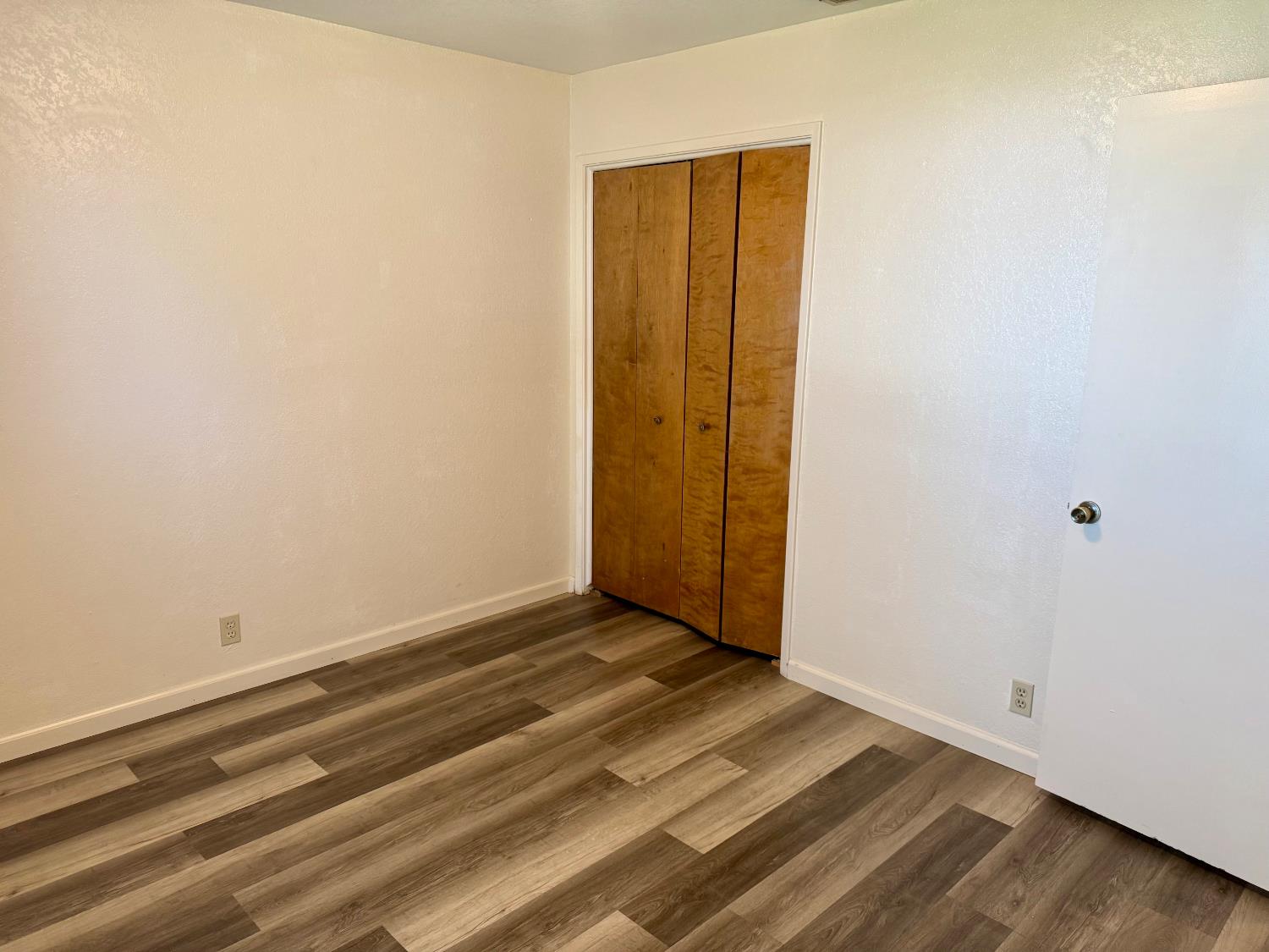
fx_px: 880
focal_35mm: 24
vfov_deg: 56.8
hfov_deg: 71.6
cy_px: 476
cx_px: 634
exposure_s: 1/120
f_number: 1.78
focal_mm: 6.76
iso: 200
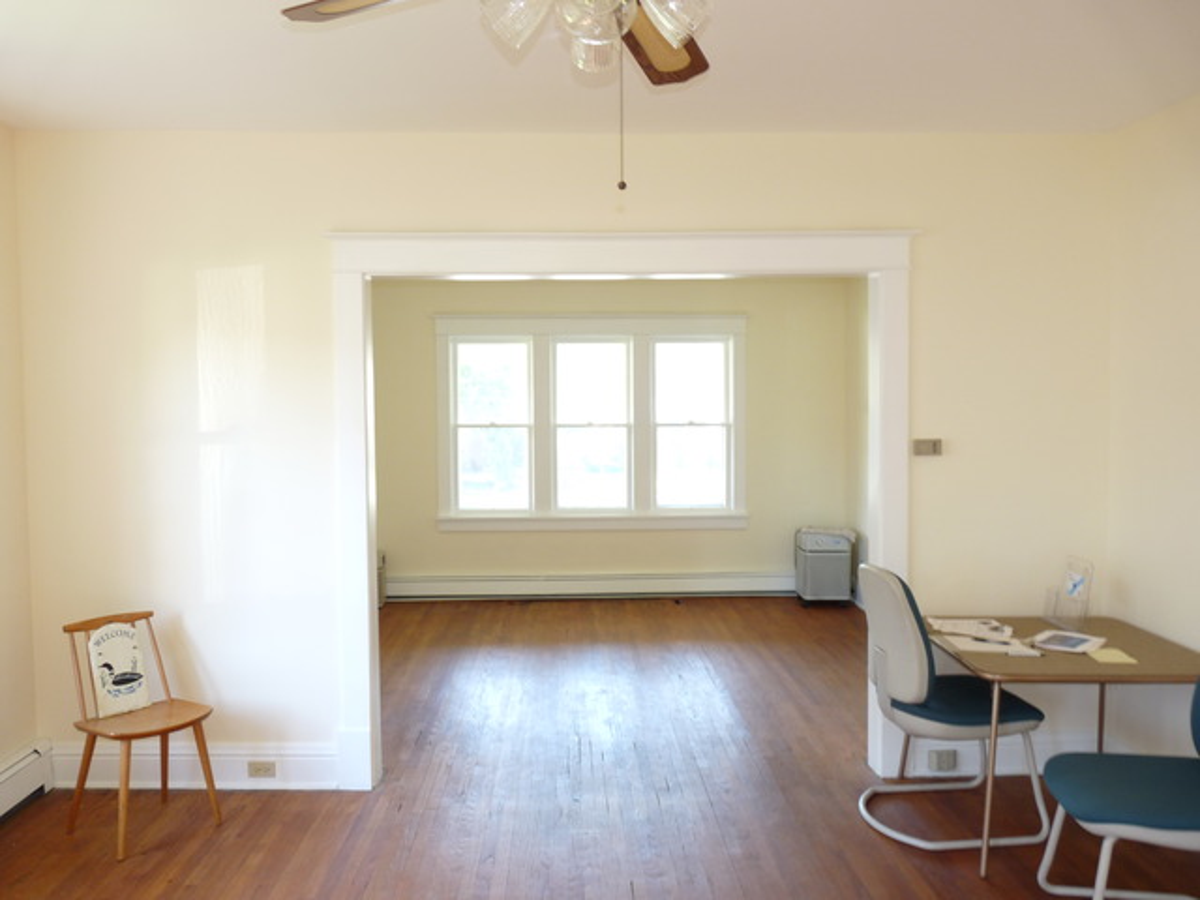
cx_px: 600
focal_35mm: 27
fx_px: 936
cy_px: 450
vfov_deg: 51.4
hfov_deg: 65.3
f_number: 2.8
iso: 100
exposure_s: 1/10
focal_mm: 4.8
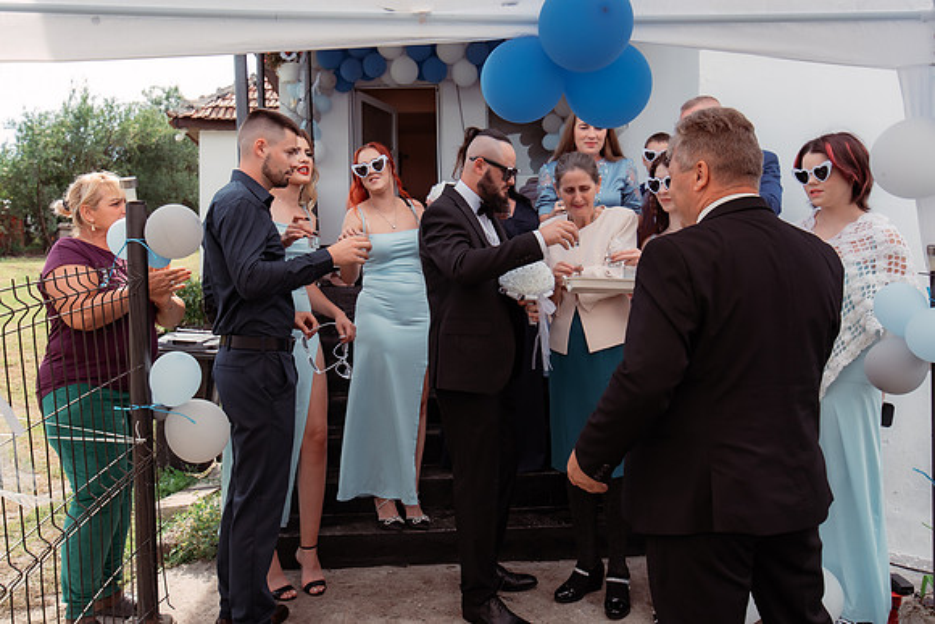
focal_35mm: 29
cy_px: 296
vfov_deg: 45.0
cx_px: 439
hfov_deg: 63.6
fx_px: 752
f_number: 5
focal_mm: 27
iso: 250
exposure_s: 1/400
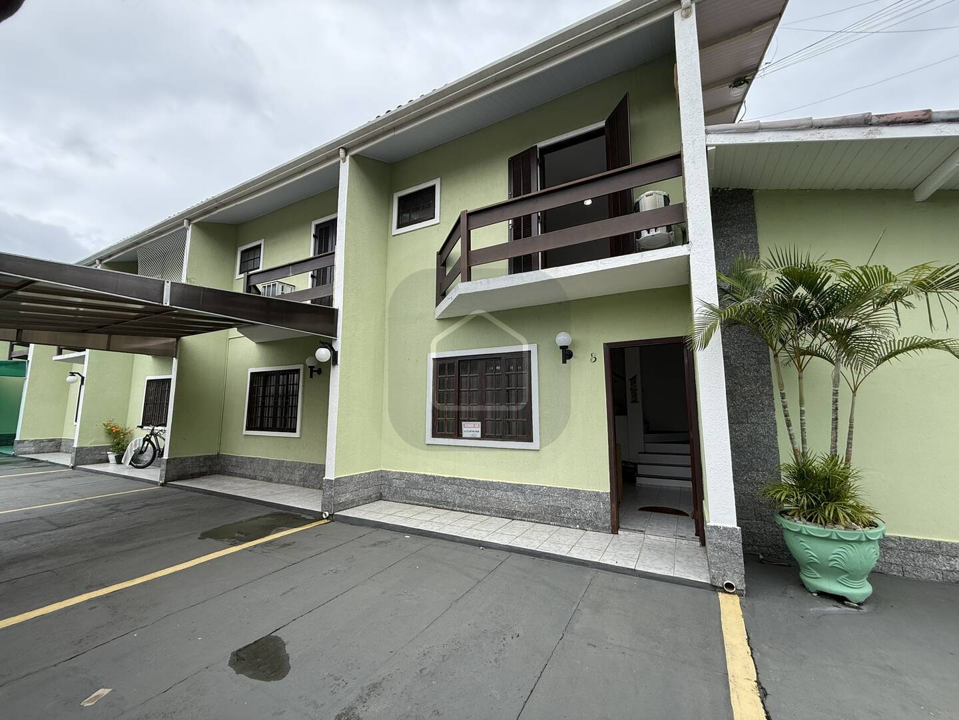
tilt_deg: +7.6
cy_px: 360
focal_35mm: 14
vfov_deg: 85.7
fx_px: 388
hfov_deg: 102.1
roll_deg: -0.4
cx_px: 480
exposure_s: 1/709
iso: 50
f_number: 2.2
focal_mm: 2.22
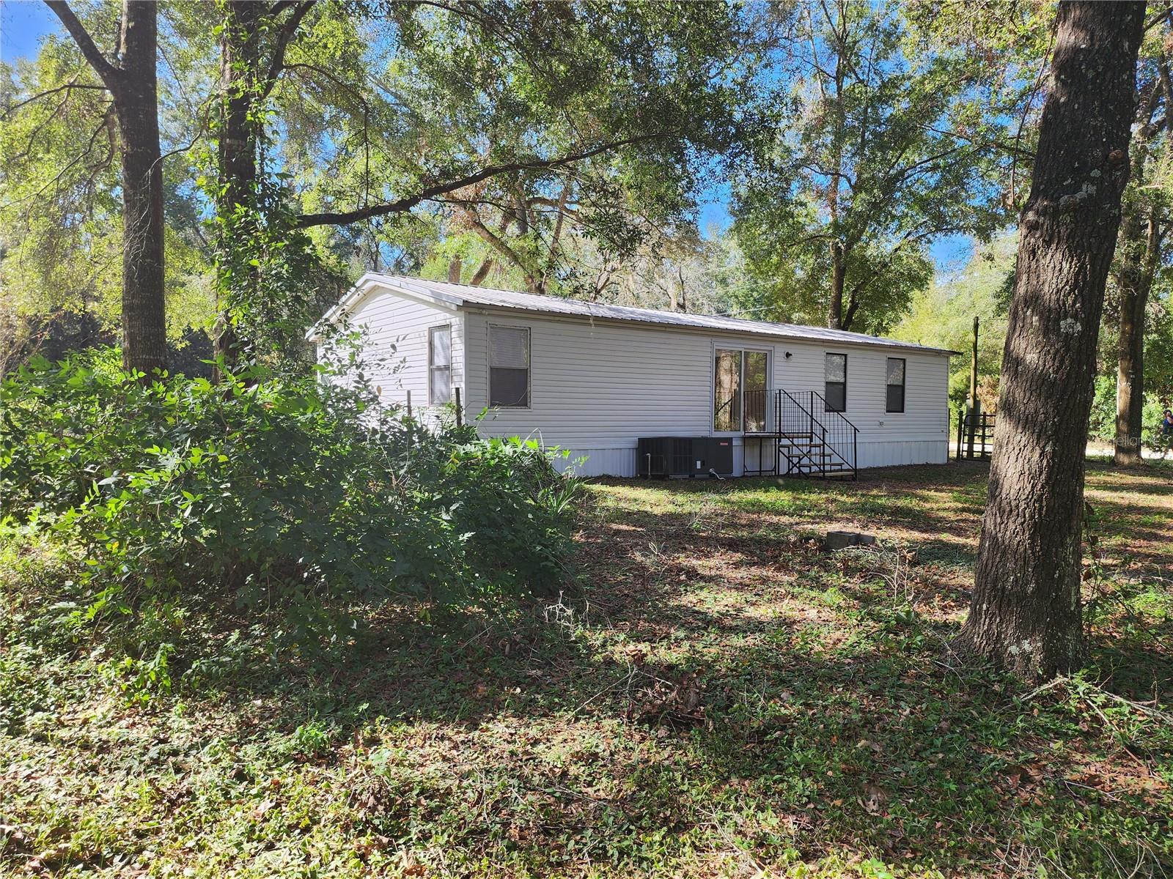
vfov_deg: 58.9
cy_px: 440
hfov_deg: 73.9
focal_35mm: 23
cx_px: 586
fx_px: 779
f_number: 1.8
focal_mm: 6.4
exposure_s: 1/189
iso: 12
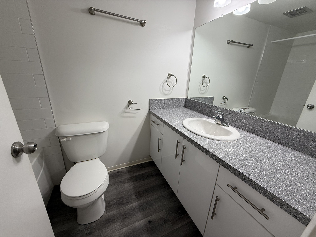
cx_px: 158
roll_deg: -3.3
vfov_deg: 85.7
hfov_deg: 102.1
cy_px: 118
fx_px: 128
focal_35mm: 14
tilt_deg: -19.0
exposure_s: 1/120
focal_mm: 2.22
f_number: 2.2
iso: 125
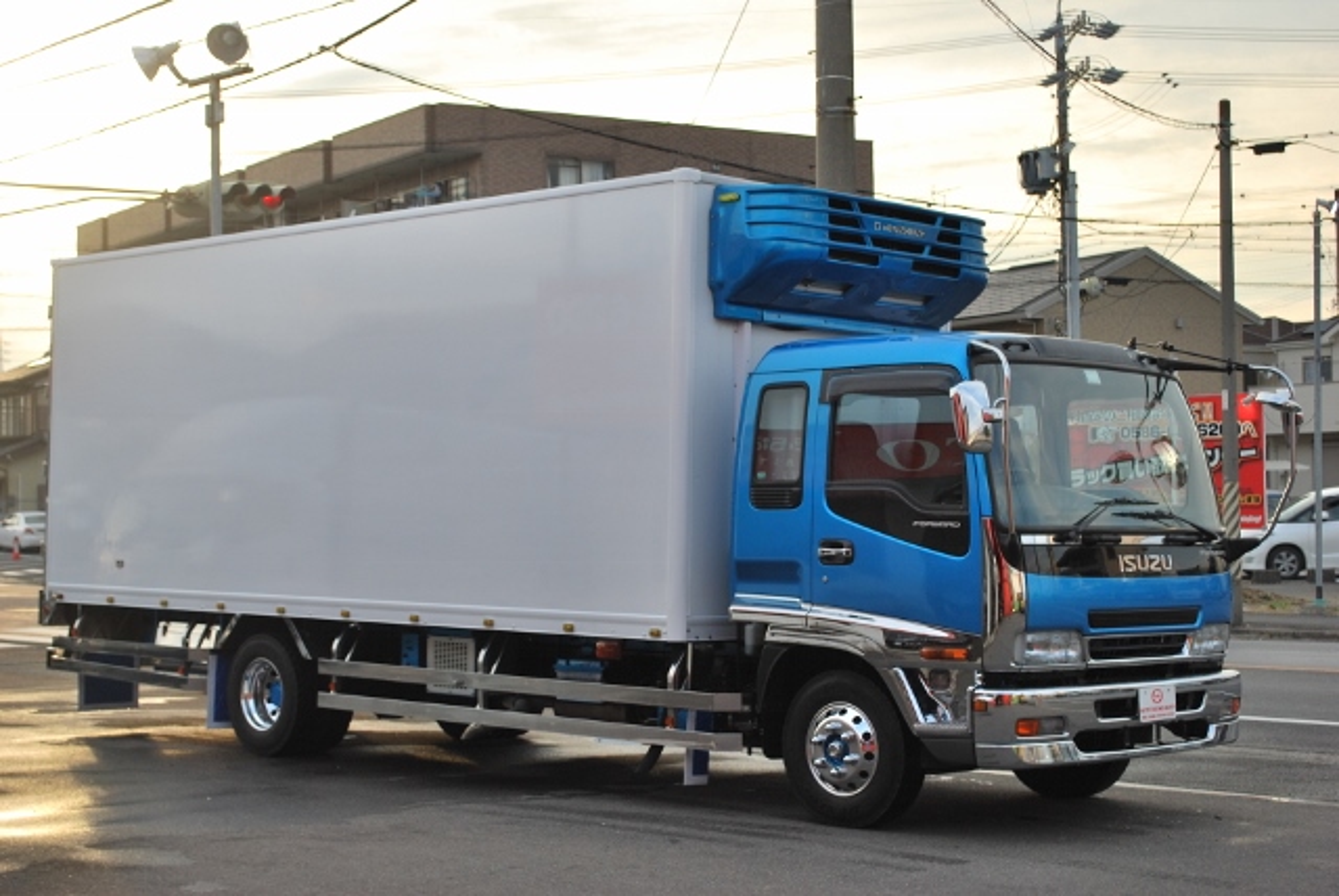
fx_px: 2234
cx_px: 670
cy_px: 448
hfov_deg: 33.4
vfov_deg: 22.7
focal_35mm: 60
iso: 125
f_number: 5.6
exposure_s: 1/125
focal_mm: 40
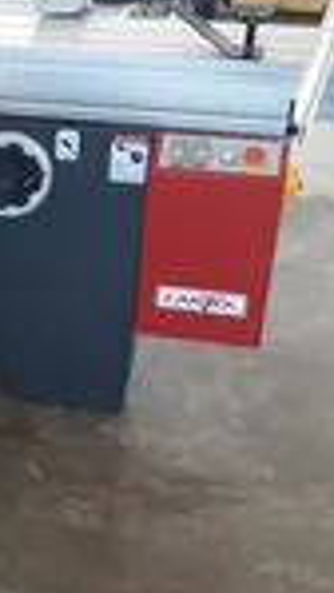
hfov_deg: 13.7
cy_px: 346
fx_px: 1289
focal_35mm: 82
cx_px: -199
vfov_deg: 25.9
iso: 160
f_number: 1.9
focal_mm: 2.9
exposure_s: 1/30
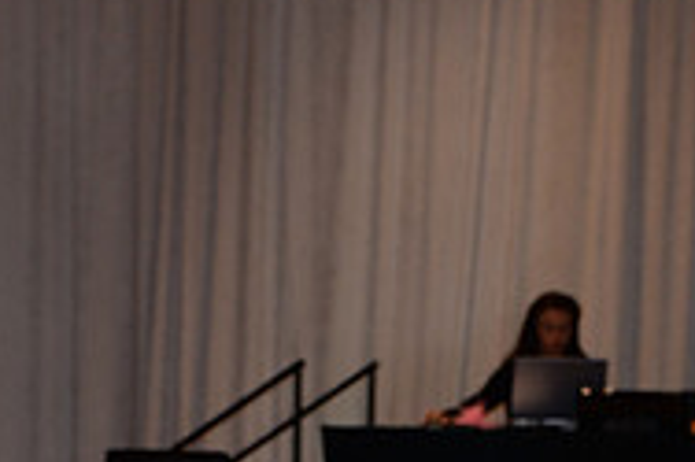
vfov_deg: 3.7
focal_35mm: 370
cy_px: 898
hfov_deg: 5.6
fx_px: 7137
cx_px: 250
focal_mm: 120
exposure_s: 1/200
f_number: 5.6
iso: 1250
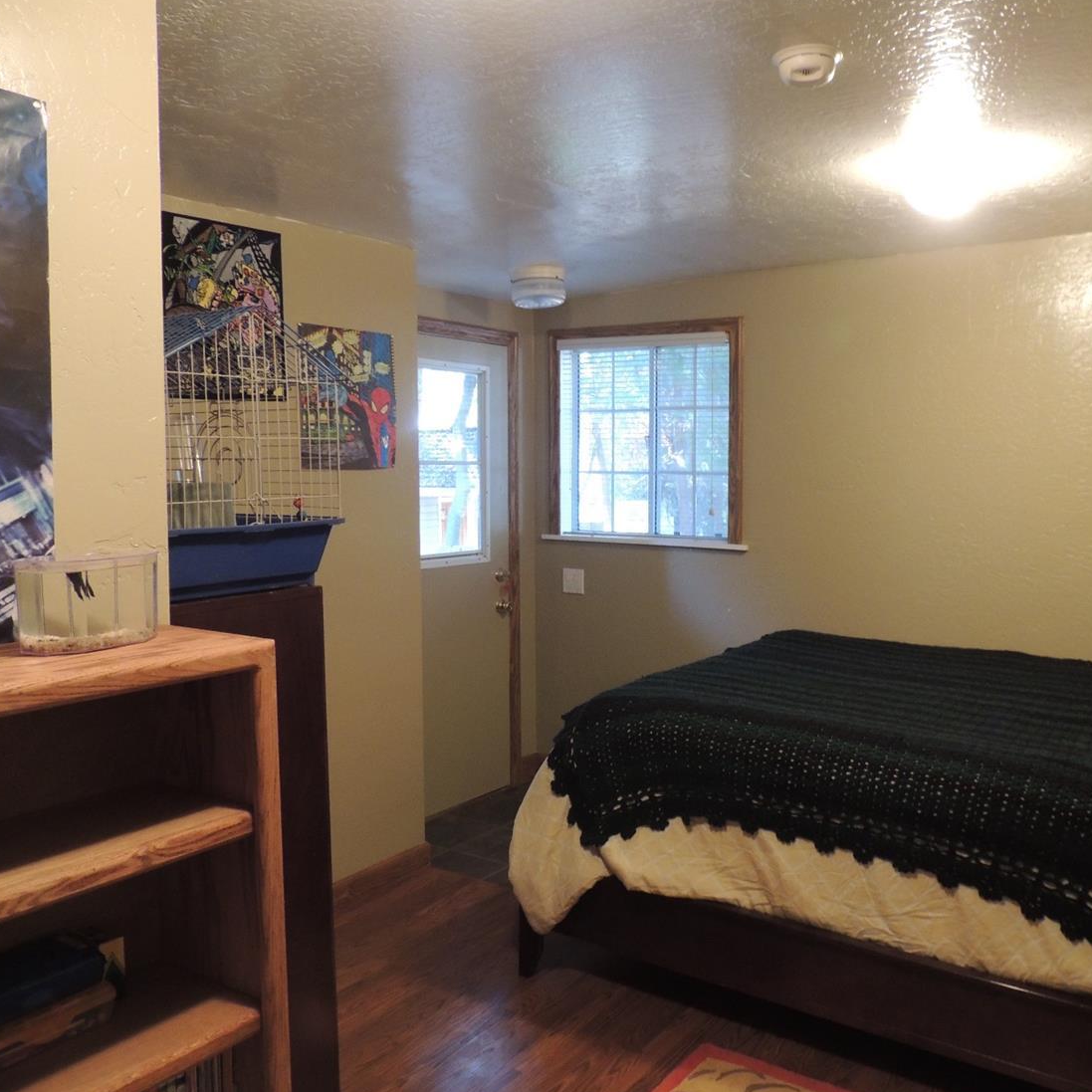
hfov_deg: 55.1
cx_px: 672
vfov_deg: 55.6
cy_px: 547
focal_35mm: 29
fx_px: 1035
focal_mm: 4.3
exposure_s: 1/10
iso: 400
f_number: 3
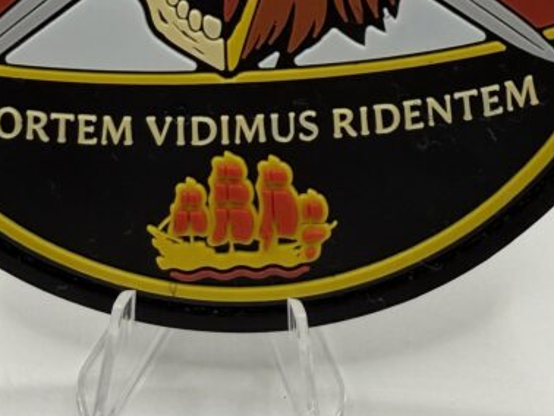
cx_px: 262
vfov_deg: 21.3
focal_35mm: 65
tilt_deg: -21.5
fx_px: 1041
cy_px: -59
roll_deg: -0.8
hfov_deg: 29.8
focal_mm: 2.22
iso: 40
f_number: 2.2
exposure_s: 1/248
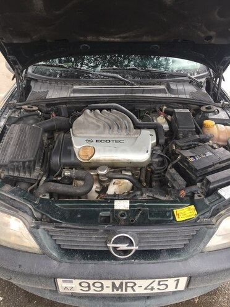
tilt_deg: -33.2
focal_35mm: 29
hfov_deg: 48.2
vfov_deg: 61.7
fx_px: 257
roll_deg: -0.7
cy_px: 154
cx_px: 115
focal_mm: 4.15
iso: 32
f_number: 2.2
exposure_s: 1/159
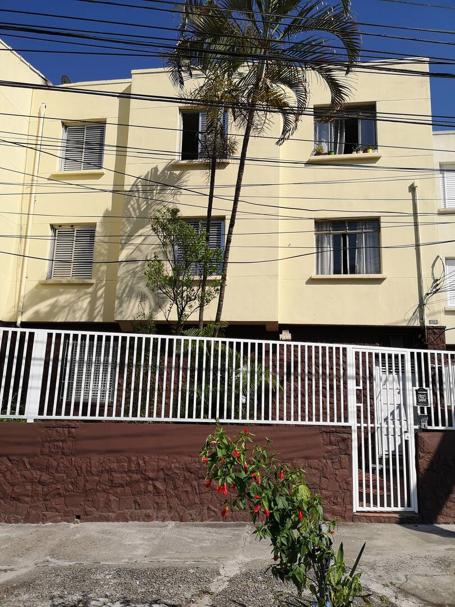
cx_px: 228
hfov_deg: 51.4
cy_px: 304
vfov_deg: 65.3
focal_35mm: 27
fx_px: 473
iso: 50
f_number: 1.8
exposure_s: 1/3195
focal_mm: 5.58
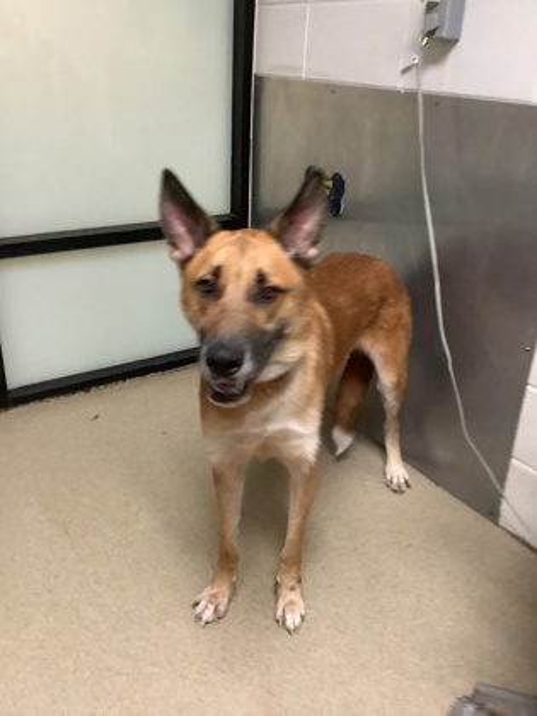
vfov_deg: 58.4
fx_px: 641
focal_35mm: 31
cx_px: 268
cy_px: 358
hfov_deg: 45.4
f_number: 2.4
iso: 320
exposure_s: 1/30
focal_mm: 3.3
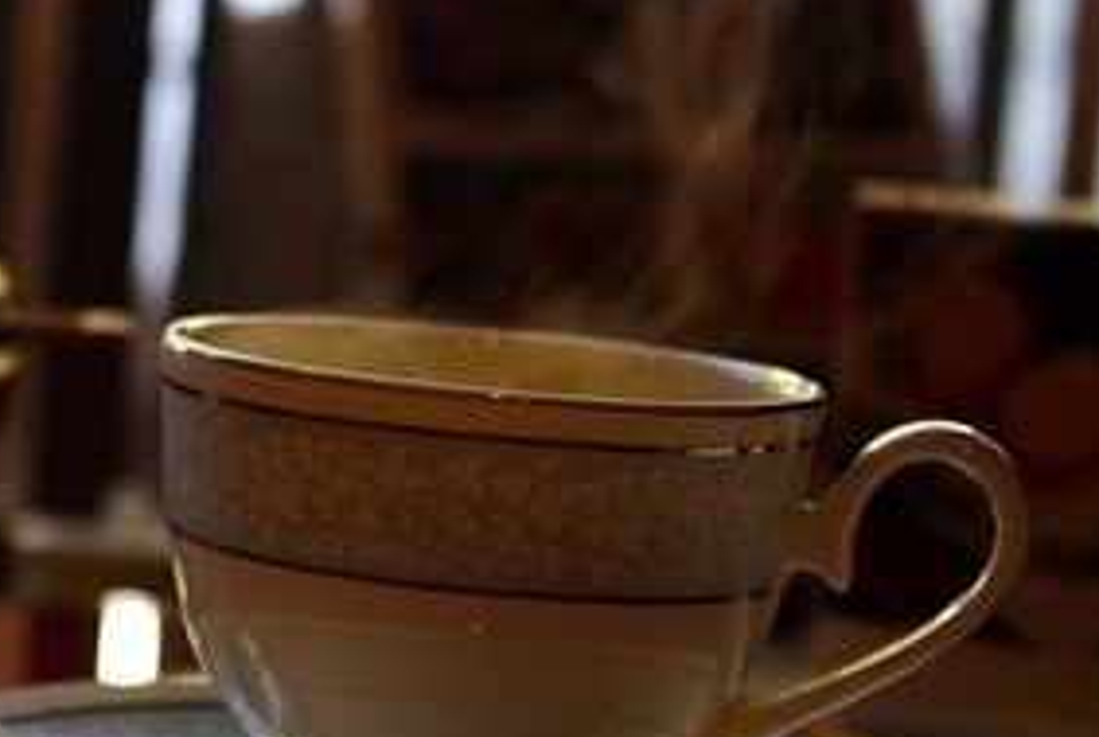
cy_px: 308
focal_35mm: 117
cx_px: 125
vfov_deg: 11.8
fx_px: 3574
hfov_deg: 17.2
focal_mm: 43
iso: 200
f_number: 4.5
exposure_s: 1/25
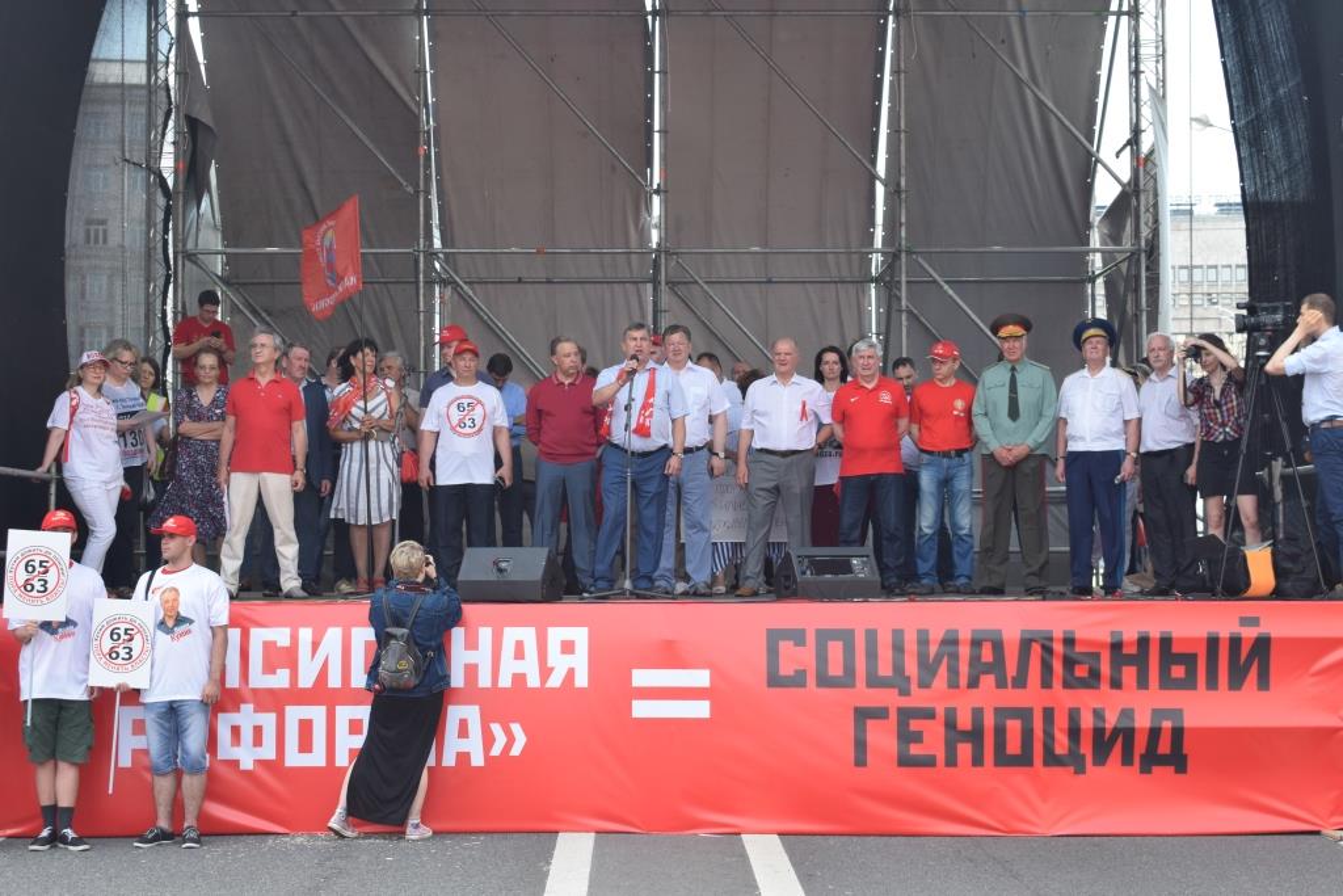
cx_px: 672
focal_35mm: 57
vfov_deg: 23.8
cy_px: 448
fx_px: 2127
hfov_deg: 35.0
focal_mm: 38
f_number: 8
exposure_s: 1/250
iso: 360
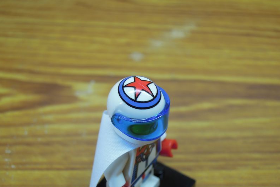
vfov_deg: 23.4
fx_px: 451
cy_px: 105
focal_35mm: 58
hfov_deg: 34.5
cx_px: 141
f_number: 3.5
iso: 160
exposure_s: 1/25
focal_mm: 9.9
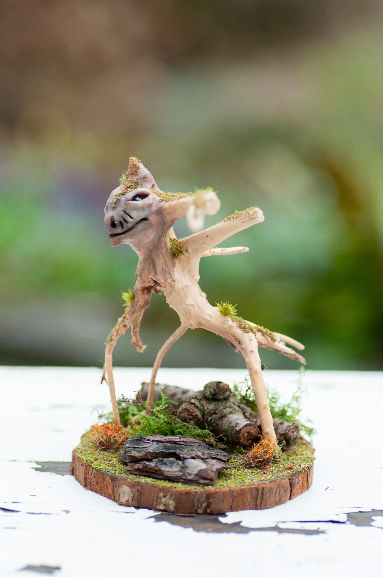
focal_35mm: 135
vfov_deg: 15.2
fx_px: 2160
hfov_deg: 10.1
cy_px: 288
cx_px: 192
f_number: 4.5
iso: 500
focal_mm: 90
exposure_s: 1/1000
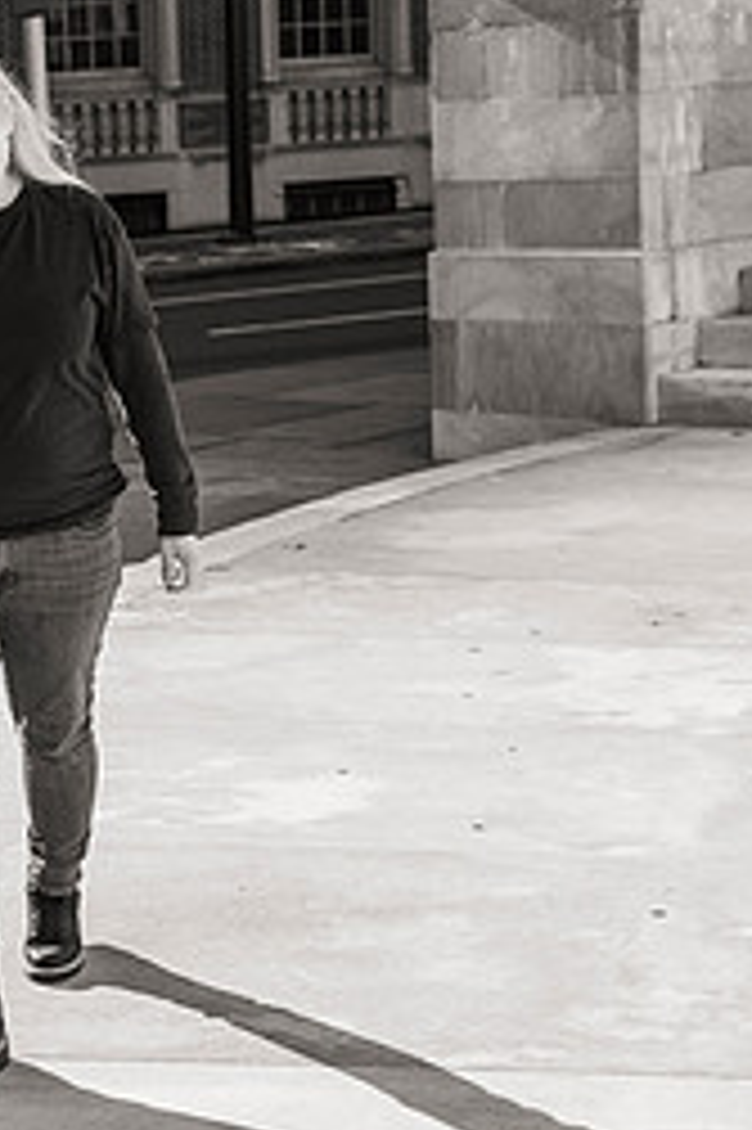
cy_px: 452
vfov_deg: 25.0
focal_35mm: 81
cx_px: -189
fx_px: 2541
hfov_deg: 16.1
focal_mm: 35
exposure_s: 1/4000
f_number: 4
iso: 400
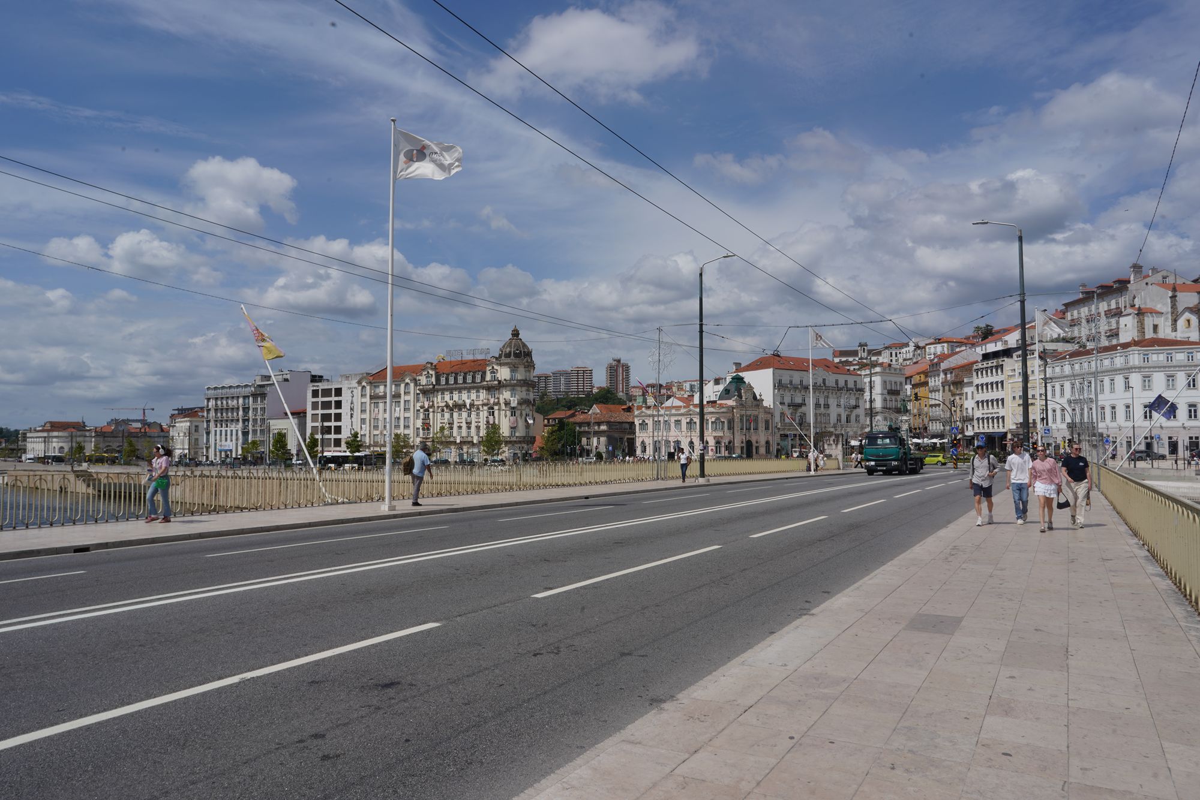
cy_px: 400
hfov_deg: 73.7
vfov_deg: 53.1
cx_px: 600
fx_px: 800
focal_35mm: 24
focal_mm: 24
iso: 100
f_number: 22
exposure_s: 1/100
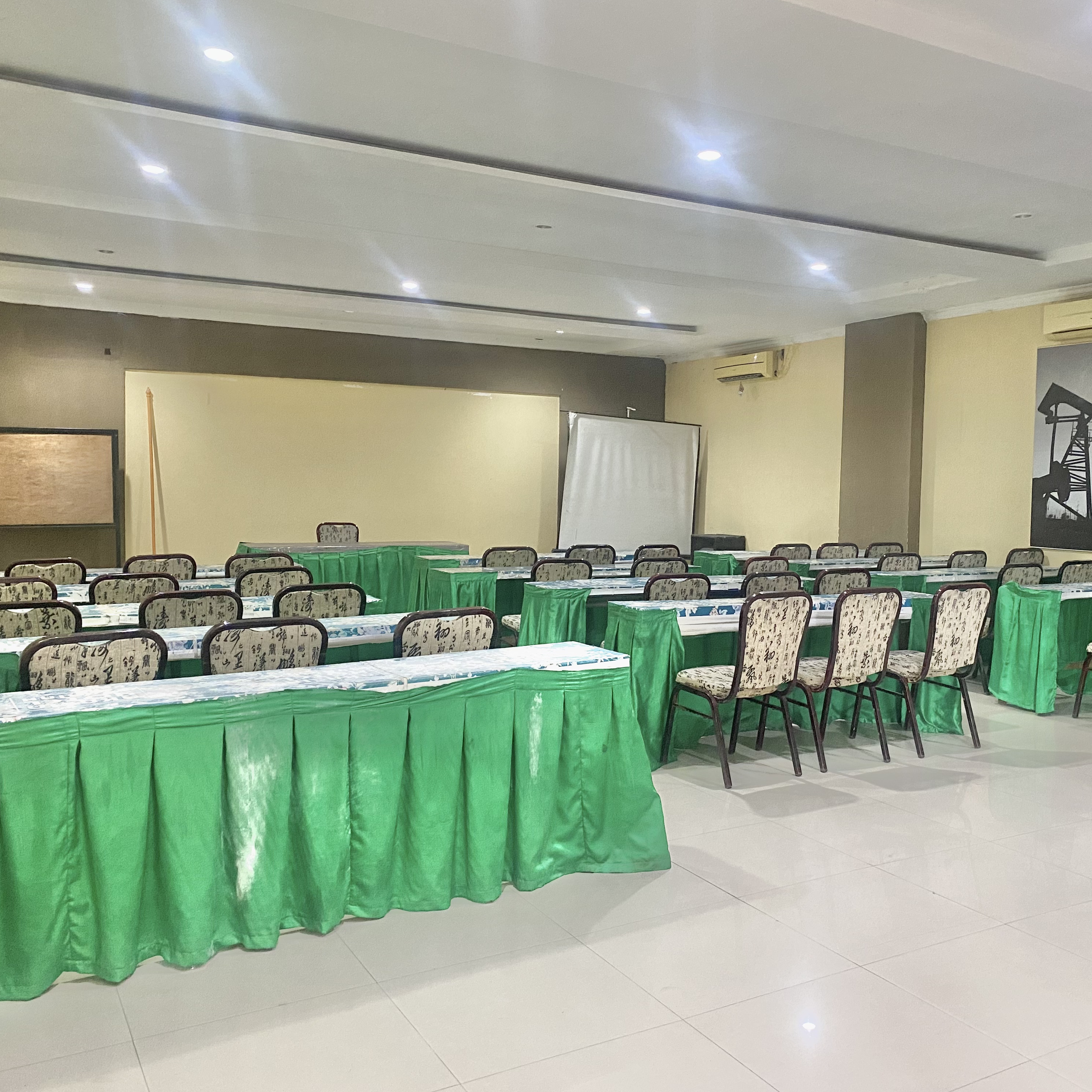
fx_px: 1106
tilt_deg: -3.1
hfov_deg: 52.1
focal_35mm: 31
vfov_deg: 52.5
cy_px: 549
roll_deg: -1.6
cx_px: 673
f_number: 1.8
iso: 400
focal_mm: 4.25
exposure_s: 1/50
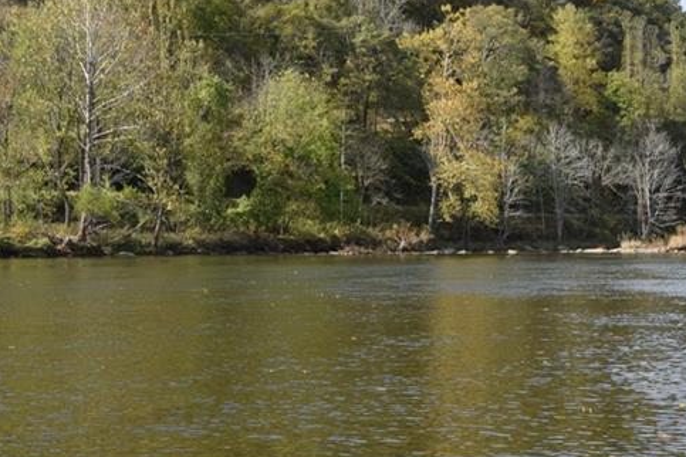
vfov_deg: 19.3
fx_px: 1334
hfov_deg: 28.8
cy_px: 92
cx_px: 361
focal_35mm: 70
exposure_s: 1/250
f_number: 8
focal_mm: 22
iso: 200
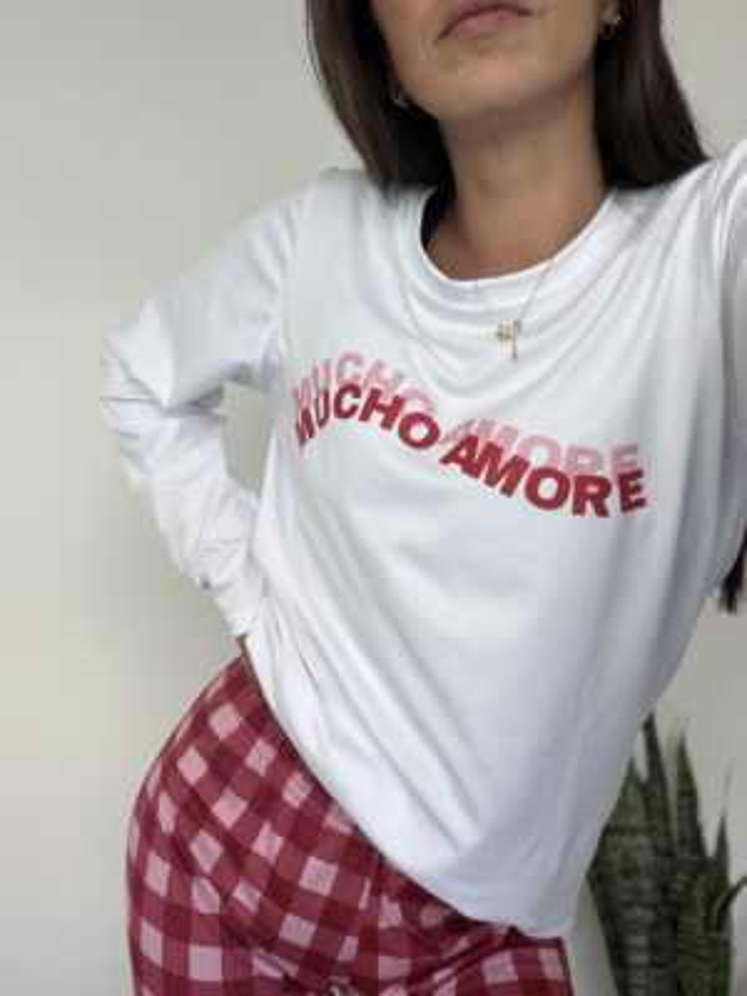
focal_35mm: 30
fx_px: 863
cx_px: 374
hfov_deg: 46.8
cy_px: 498
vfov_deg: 60.0
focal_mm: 2.71
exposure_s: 1/67
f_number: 1.9
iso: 80
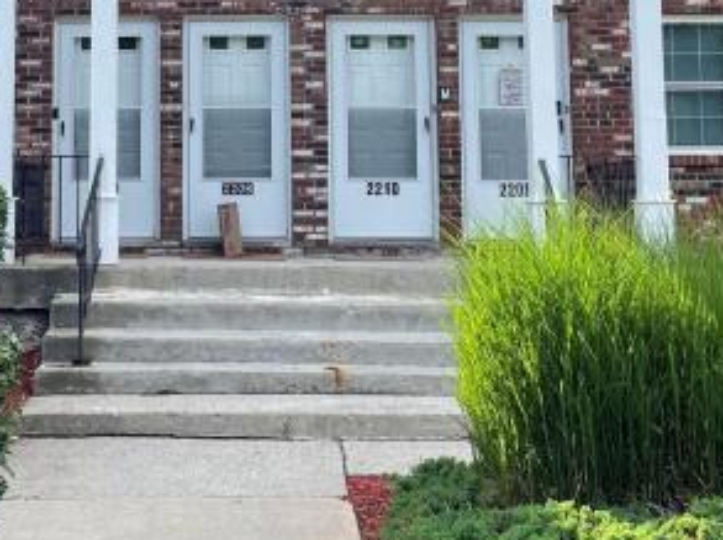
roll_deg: -0.2
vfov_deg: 22.3
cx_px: 222
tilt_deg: +6.2
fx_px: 1335
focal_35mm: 64
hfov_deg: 30.0
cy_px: 57
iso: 32
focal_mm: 4.2
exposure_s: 1/924
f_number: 1.6
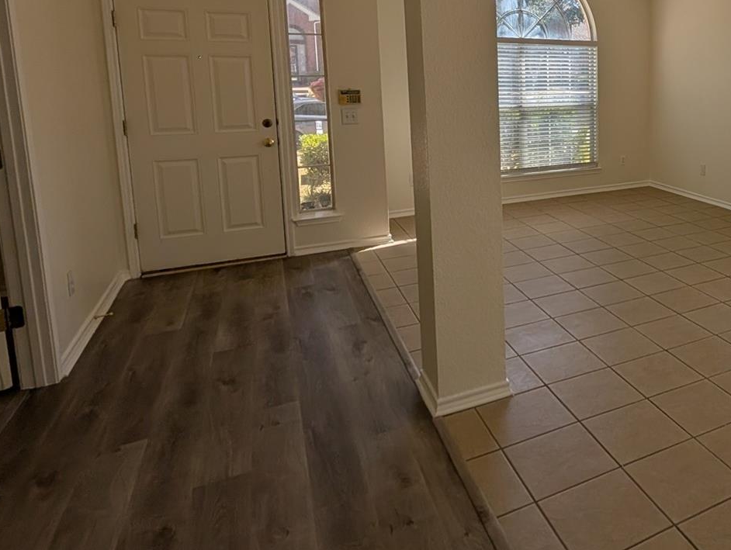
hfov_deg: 59.1
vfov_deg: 51.2
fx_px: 550
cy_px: 147
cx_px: 634
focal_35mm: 26
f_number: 1.7
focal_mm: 2.02
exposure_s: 1/2016
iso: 51
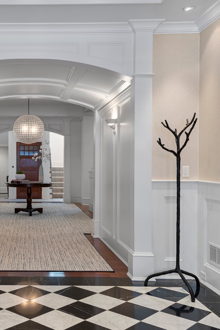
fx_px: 284
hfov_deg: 39.4
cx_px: 23
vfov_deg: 60.3
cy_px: 167
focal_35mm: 31
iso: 320
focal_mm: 20
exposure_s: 1/2.5
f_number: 5.6
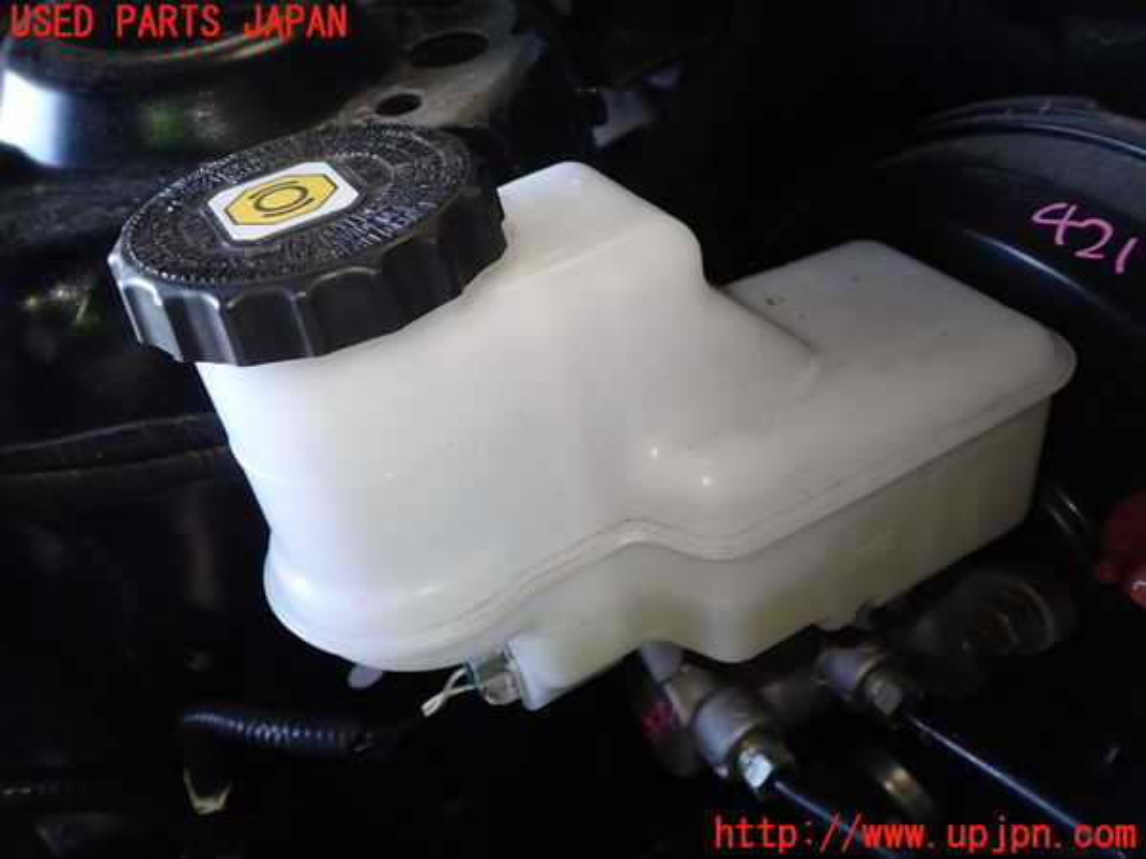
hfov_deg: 60.0
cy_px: 430
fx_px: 993
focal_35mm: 30
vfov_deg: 46.8
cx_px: 573
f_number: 2.3
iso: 200
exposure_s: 1/60
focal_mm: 5.4
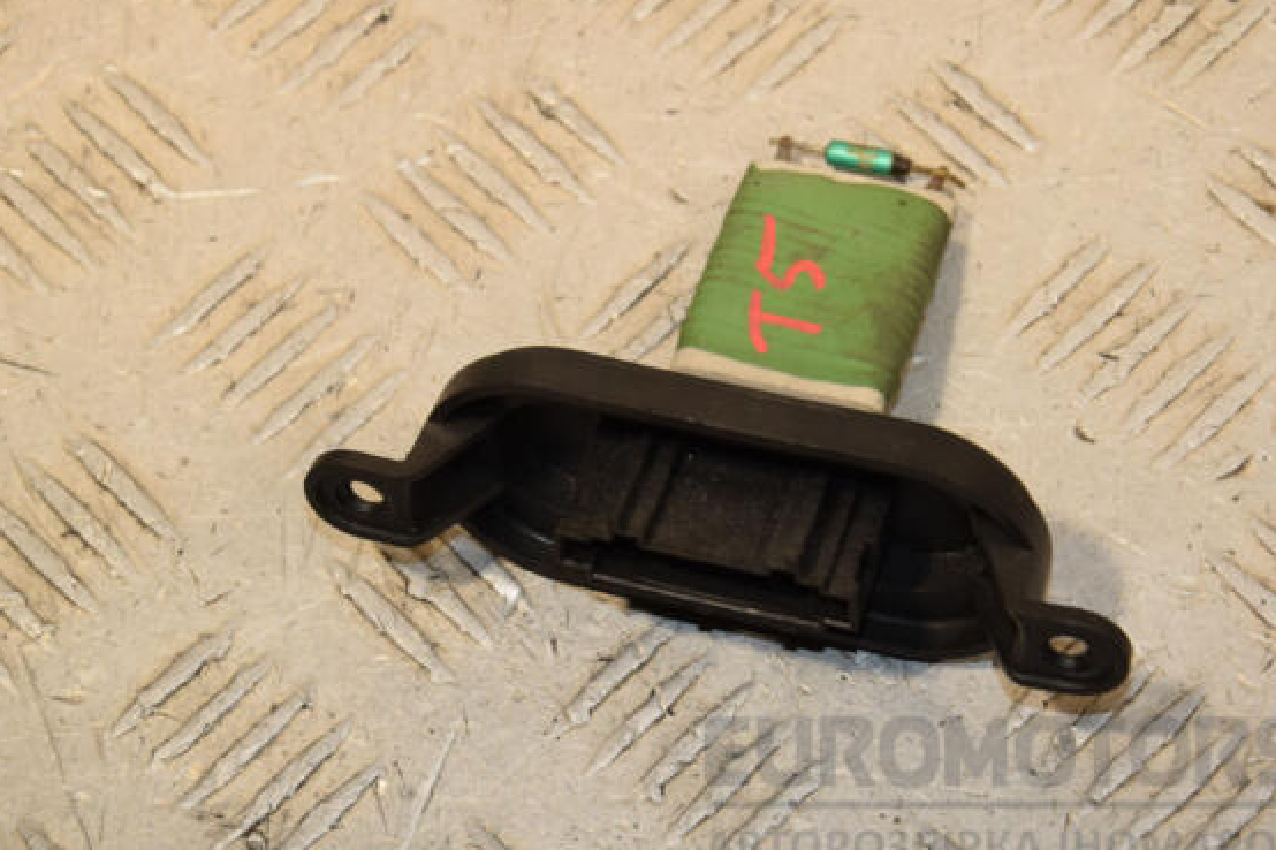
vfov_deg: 10.5
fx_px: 4606
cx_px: 661
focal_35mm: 130
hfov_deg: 15.8
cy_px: 445
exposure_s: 1/200
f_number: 8
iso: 800
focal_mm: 80
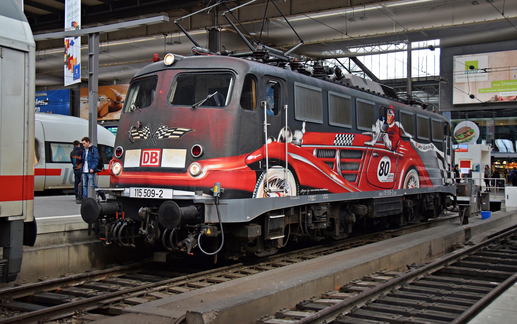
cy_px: 153
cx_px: 259
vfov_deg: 29.9
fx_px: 606
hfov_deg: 46.2
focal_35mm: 43
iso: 1100
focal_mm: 28
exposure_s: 1/500
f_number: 4
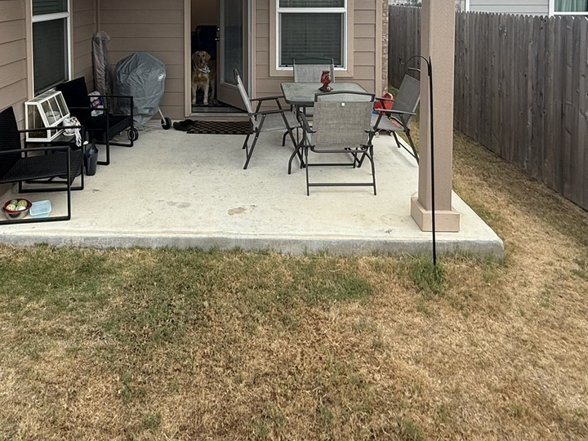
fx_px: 476
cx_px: 241
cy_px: 8
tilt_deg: -0.9
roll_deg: -0.4
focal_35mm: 28
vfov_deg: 43.3
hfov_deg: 63.0
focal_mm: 2.22
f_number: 2.2
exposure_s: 1/121
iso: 50
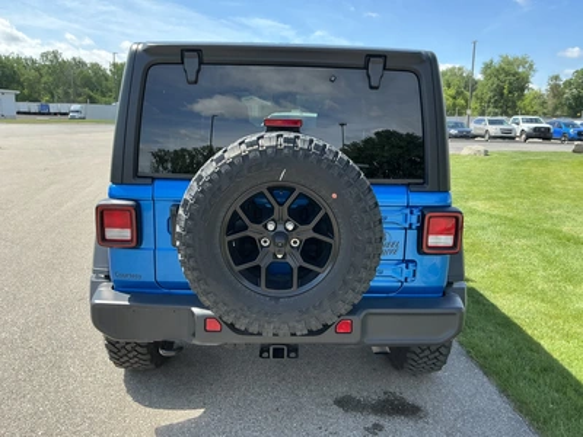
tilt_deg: -11.6
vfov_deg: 49.7
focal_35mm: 28
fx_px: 472
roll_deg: -0.5
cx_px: 292
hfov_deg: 63.4
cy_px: 218
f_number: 1.8
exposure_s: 1/568
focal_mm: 3
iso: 25
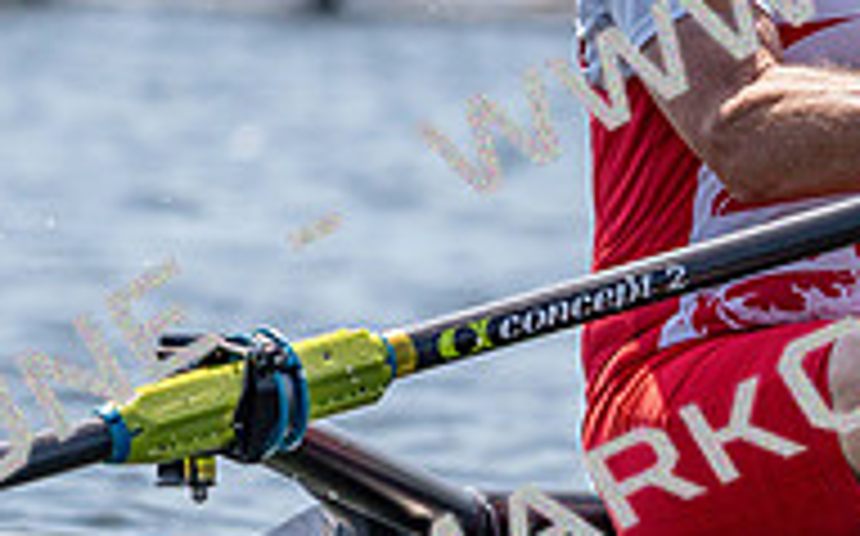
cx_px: 973
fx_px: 22644
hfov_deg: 2.2
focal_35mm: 967
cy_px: 209
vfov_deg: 1.4
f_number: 6.3
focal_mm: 312
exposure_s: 1/2000
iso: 320
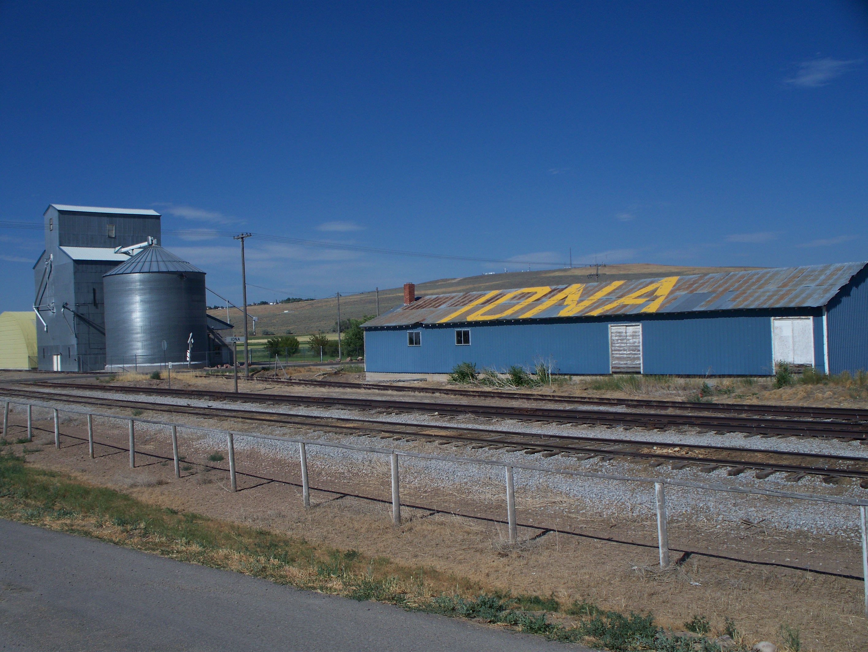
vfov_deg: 39.7
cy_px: 326
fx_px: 903
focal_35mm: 36
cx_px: 434
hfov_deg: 51.3
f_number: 5
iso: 64
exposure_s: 1/1000
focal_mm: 7.54
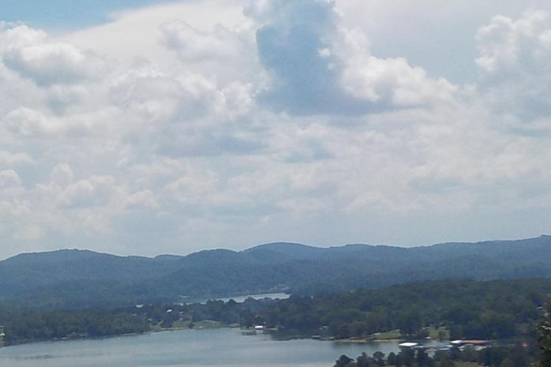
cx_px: -204
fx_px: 1347
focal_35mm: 88
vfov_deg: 15.5
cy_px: 97
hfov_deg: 20.7
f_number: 6.6
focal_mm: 4.1
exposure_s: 1/640
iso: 125
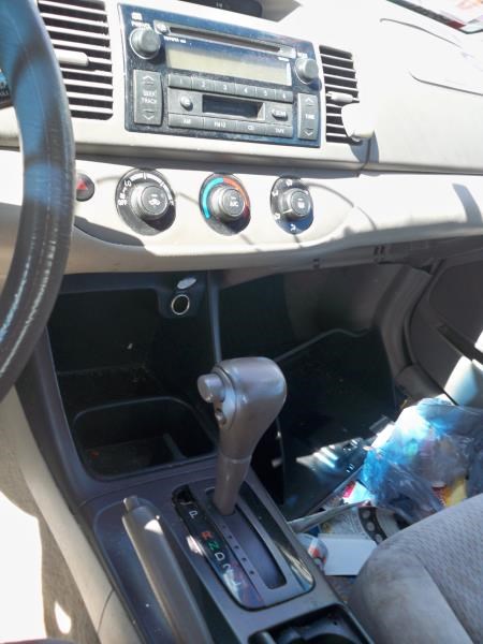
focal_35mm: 35
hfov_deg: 40.7
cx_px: 242
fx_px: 651
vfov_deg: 52.6
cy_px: 322
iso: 100
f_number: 3.1
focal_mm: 6.3
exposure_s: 1/60
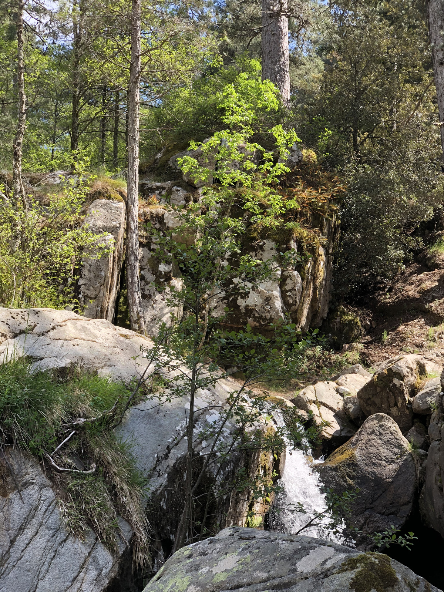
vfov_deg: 36.8
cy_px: 296
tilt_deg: +12.1
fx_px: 889
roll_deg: +1.4
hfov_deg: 28.0
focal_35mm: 52
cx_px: 222
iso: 16
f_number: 2.4
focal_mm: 6
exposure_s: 1/184
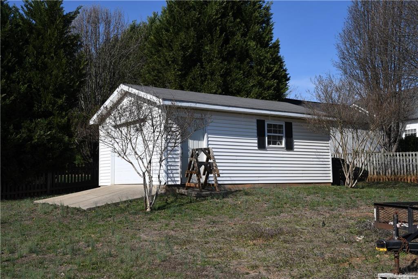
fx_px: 470
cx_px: 209
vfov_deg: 33.0
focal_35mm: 40
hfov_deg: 47.9
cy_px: 140
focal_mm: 27
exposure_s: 1/320
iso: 100
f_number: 9
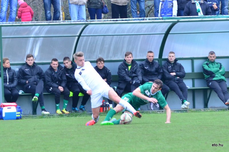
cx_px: 114
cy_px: 76
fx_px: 1478
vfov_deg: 5.9
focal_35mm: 232
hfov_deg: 8.9
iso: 500
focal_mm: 155
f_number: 5
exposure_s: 1/320
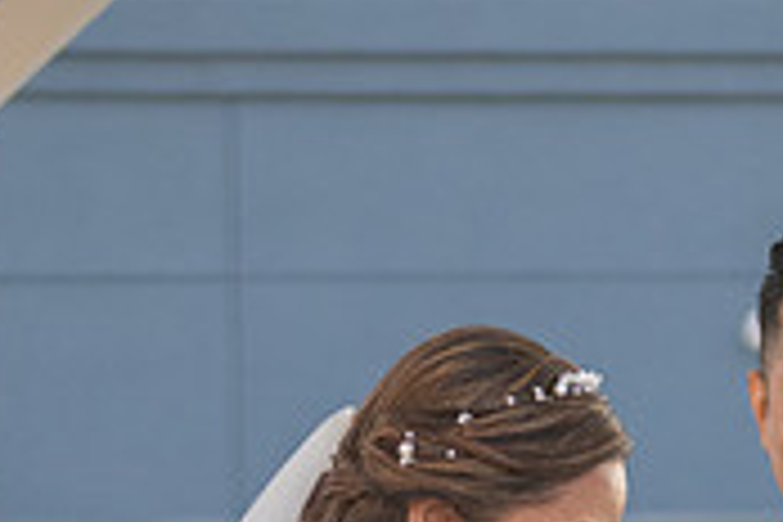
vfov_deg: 3.0
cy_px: 1586
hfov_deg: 4.7
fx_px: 9634
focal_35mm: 443
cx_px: 442
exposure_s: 1/800
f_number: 2.8
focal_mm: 70
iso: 400
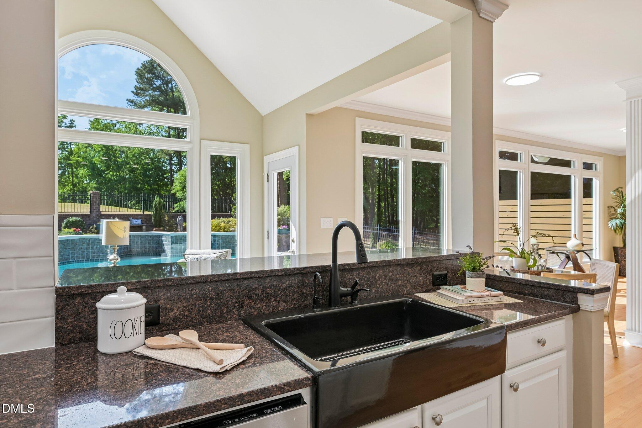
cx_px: 321
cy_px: 214
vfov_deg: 59.5
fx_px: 374
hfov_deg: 81.2
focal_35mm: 21
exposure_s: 1/30
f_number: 8
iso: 100
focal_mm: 21
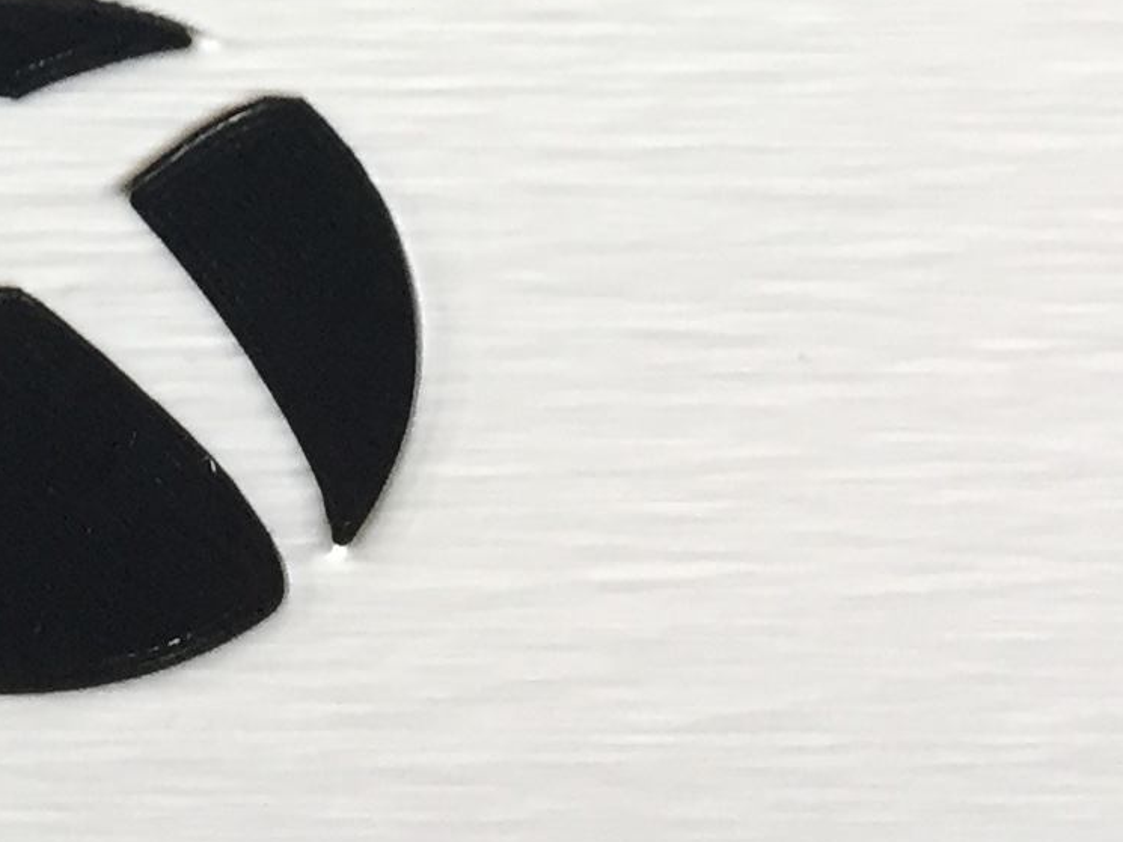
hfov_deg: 15.3
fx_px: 4121
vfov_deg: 11.0
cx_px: 17
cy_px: -607
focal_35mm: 127
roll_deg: -0.6
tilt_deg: -21.1
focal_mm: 4.15
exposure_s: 1/30
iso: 80
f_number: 2.2
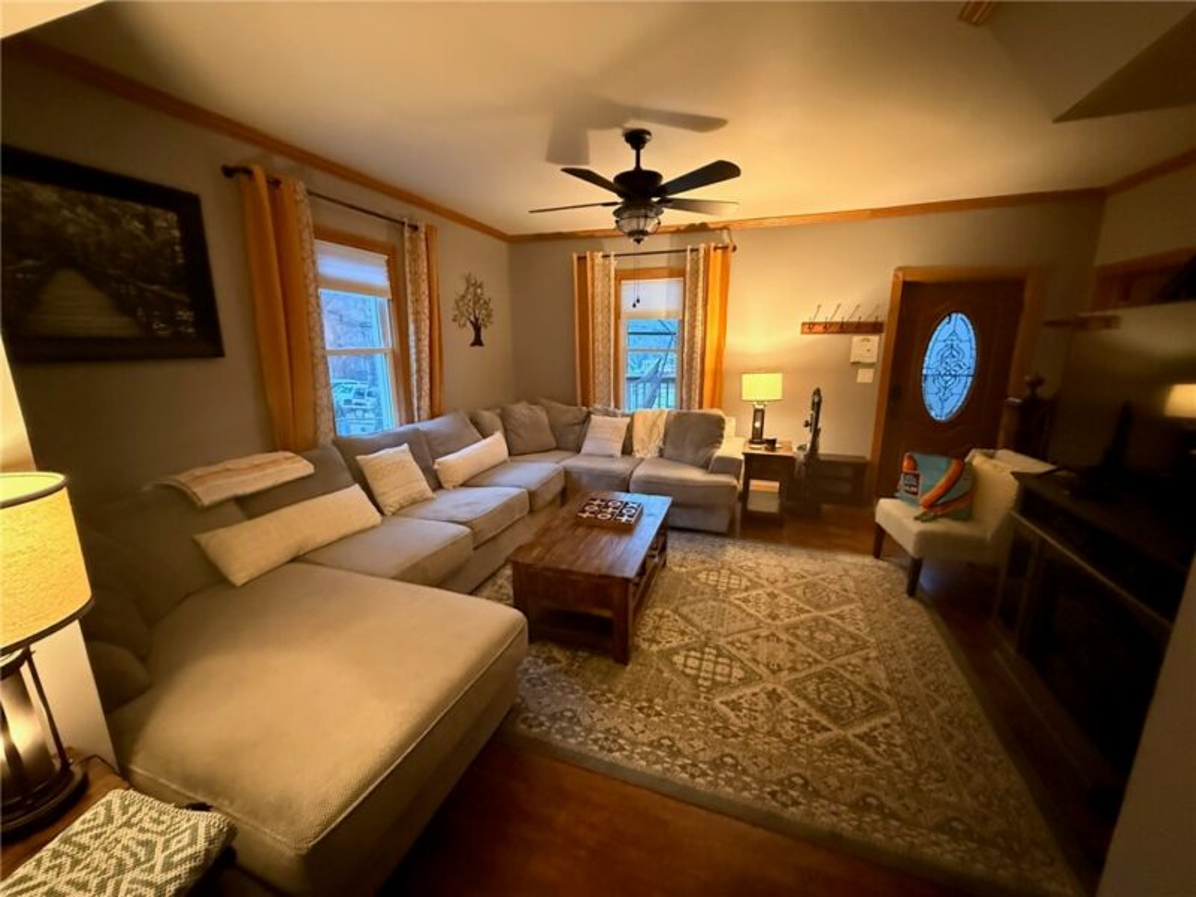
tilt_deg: -10.9
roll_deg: +0.3
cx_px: 598
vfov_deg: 85.7
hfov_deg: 102.1
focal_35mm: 14
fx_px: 484
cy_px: 448
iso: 1600
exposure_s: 1/40
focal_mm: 2.22
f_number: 2.2
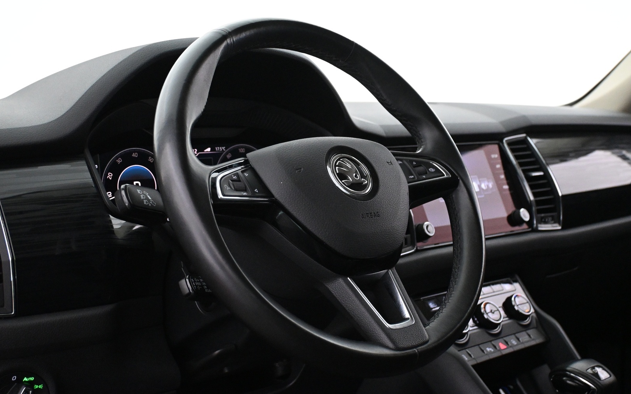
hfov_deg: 43.5
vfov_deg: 28.0
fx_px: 791
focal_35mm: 46
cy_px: 195
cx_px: 315
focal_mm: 30
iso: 4000
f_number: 4.8
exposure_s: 1/40
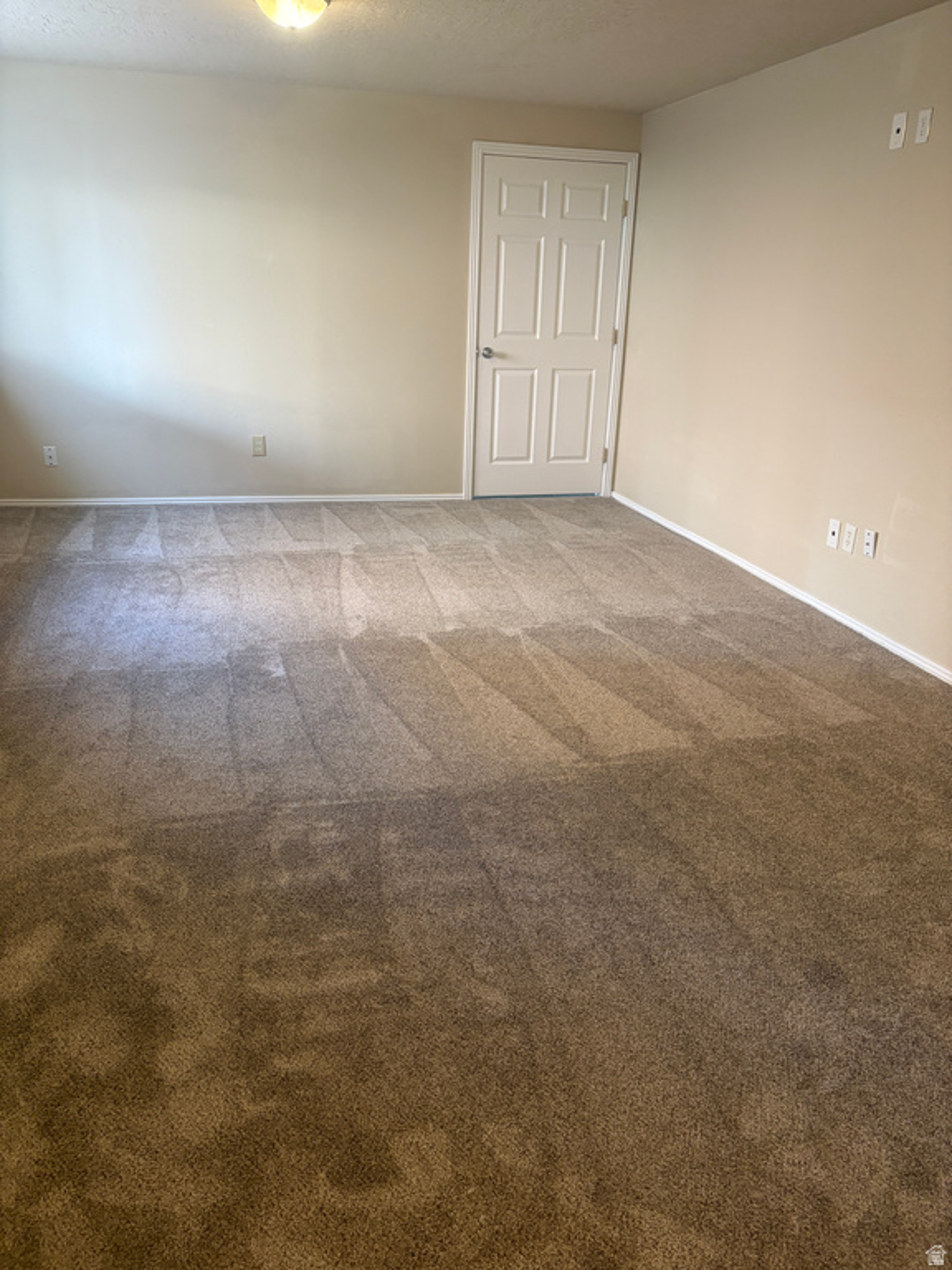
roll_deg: -1.7
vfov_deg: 67.3
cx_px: 476
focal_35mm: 26
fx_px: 953
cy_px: 635
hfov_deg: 53.1
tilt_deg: -19.8
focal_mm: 5.96
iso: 200
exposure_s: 1/60
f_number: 1.6
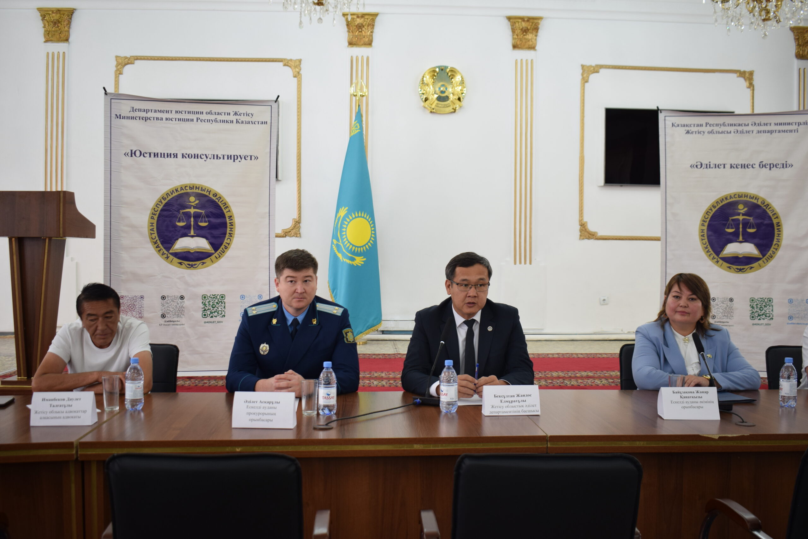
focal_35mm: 36
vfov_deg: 36.9
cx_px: 404
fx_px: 808
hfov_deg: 53.1
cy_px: 270
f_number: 4.5
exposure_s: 1/40
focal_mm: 24
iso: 400
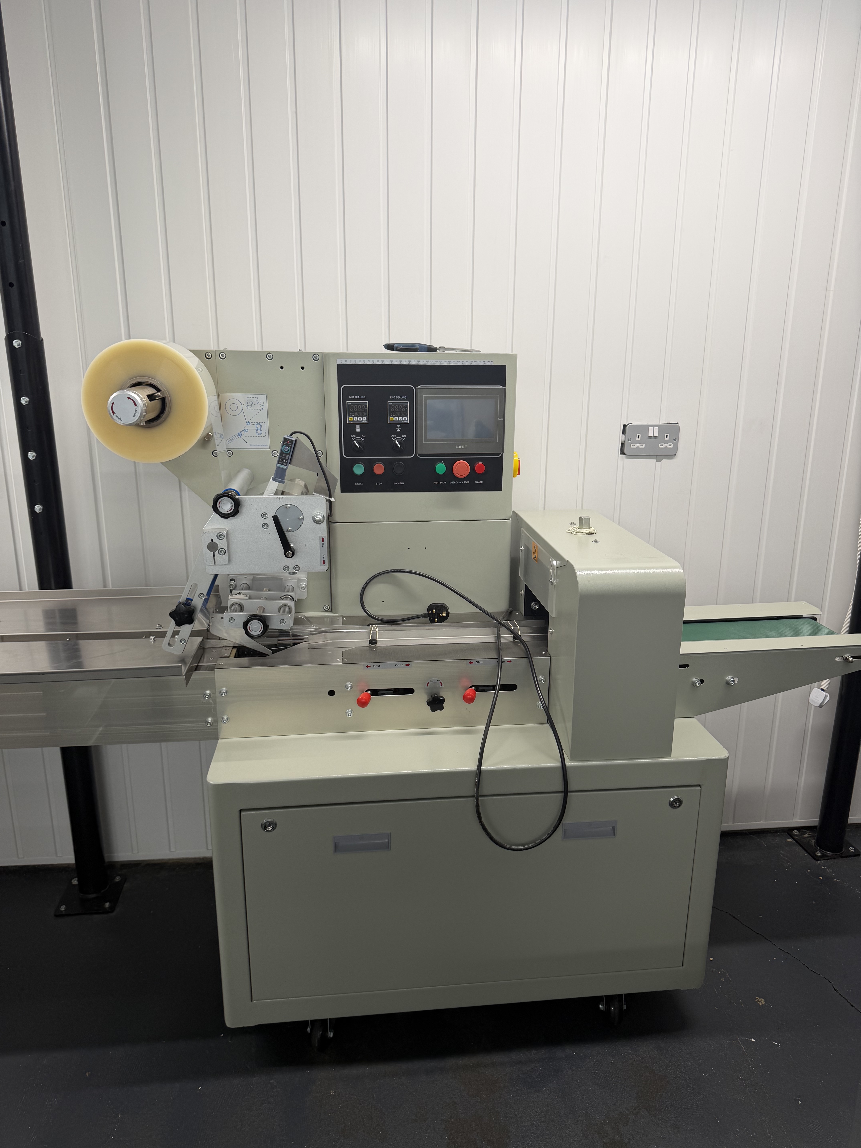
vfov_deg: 71.6
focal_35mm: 24
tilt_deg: -14.5
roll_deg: -0.8
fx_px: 796
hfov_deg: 56.8
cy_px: 574
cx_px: 430
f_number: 1.78
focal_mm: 6.76
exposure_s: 1/143
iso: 50
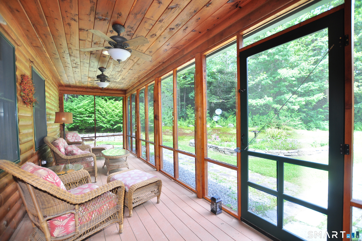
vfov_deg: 77.2
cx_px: 181
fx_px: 151
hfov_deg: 100.5
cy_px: 120
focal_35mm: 15
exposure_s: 1/50
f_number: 3.5
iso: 200
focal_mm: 10
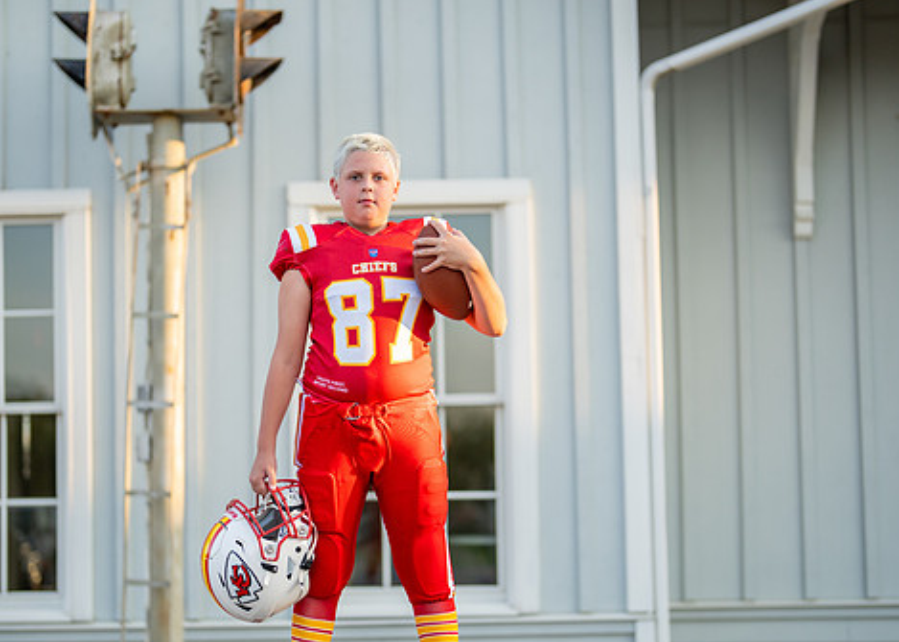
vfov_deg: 20.9
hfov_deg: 29.0
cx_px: 366
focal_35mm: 68
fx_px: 1736
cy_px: 398
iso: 200
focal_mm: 50
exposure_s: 1/3200
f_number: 1.2
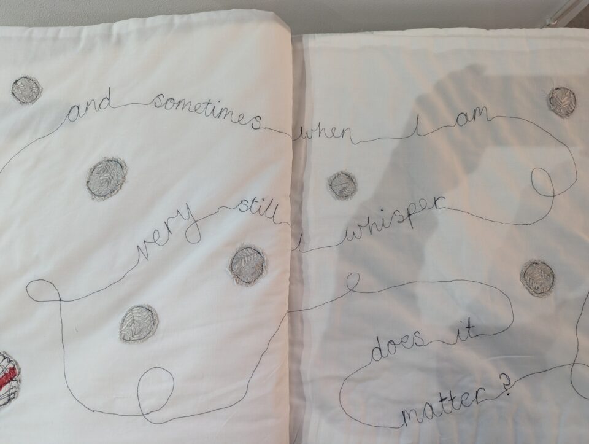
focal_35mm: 24
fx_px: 409
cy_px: 222
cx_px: 294
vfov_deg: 56.9
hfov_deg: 71.5
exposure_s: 1/50
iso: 253
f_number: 1.85
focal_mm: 6.81
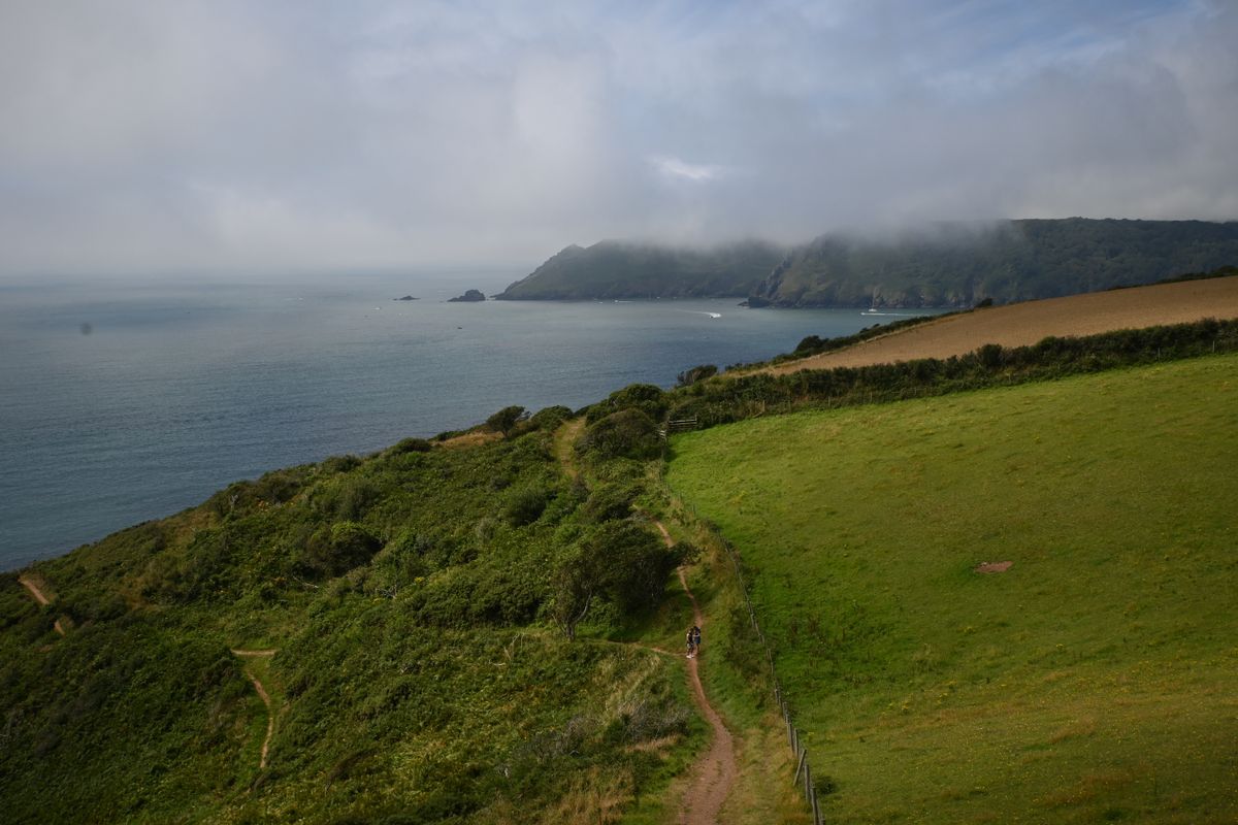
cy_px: 412
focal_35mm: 39
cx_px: 619
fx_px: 1341
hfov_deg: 49.6
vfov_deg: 34.2
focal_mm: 26
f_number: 11
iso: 100
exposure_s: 1/250
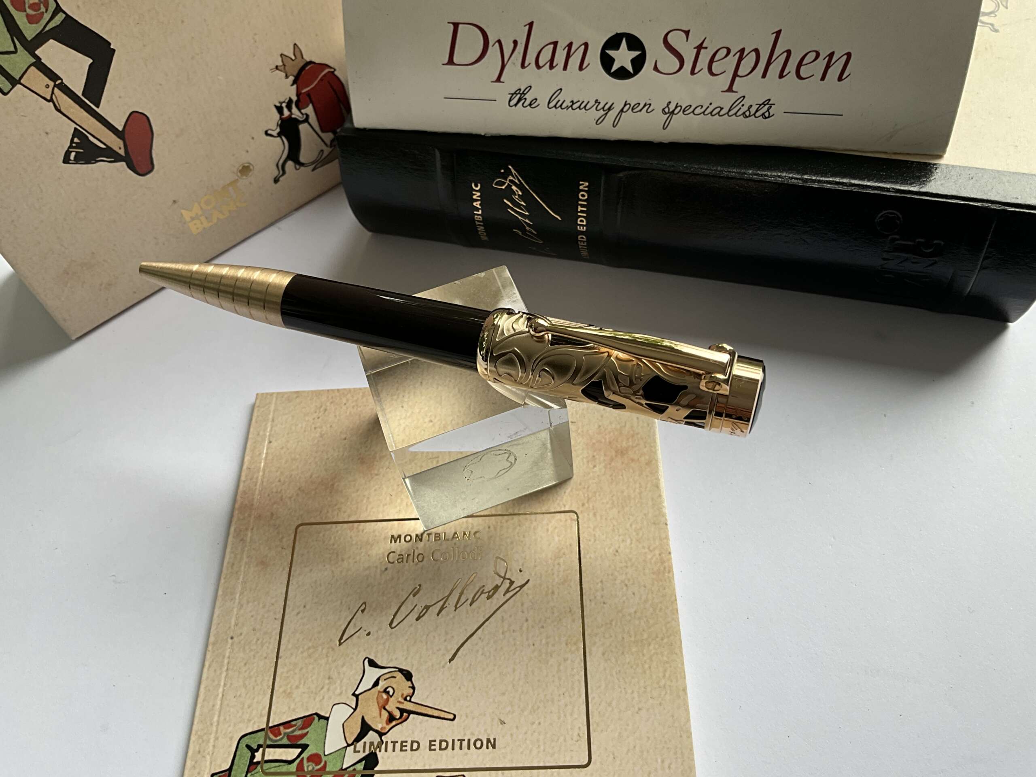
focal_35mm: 29
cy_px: 388
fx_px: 868
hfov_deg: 61.7
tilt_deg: -56.9
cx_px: 518
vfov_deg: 48.2
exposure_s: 1/122
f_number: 1.8
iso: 20
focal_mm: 3
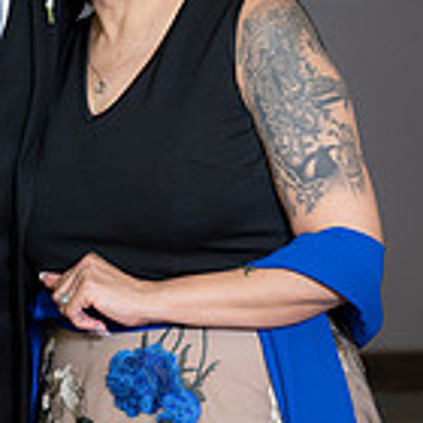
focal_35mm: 191
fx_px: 2641
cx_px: -3
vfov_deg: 9.2
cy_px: 187
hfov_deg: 9.1
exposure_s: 1/50
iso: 250
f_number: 4
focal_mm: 70
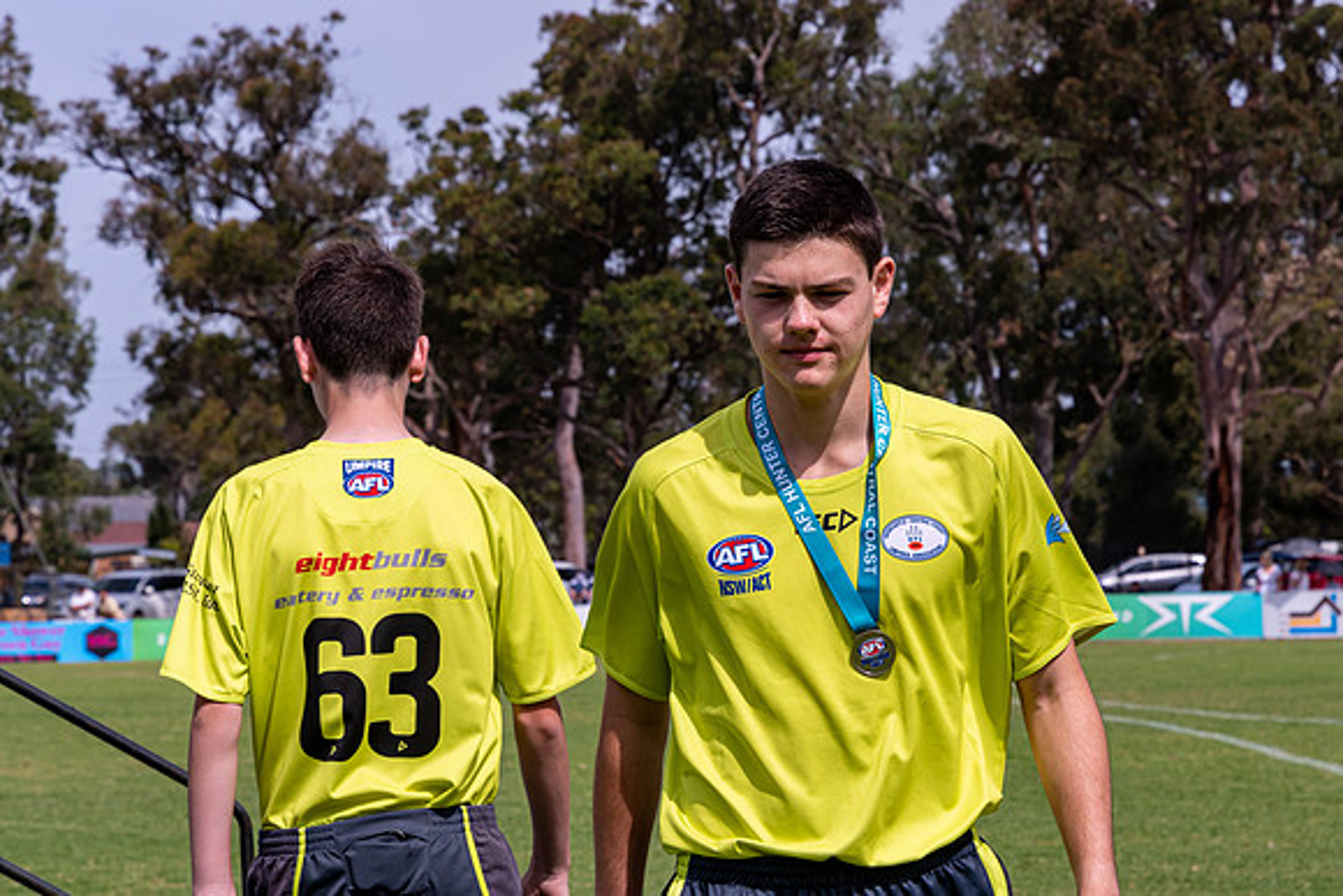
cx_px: 738
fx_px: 4614
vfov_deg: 11.1
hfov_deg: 16.6
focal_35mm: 124
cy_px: 404
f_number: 8
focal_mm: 75
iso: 200
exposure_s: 1/640
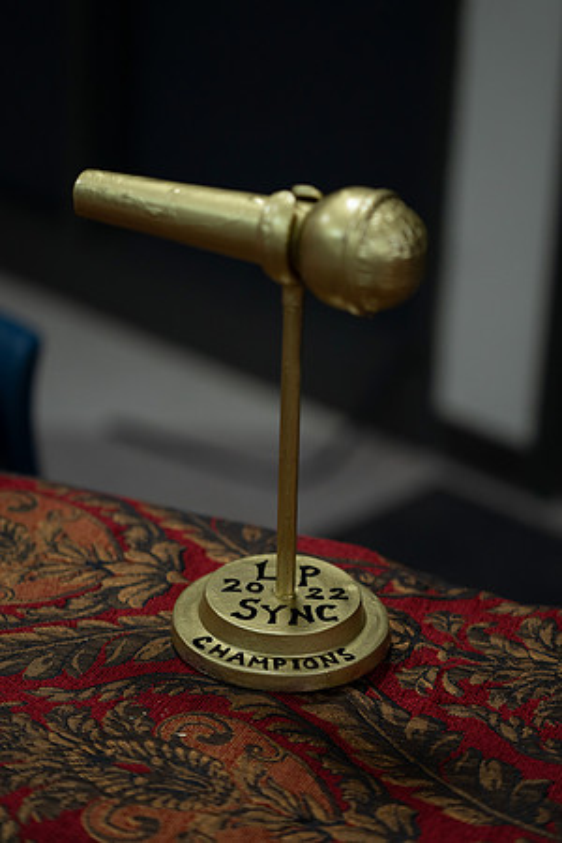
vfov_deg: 28.8
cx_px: 281
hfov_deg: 19.5
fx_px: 1639
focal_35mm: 70
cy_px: 422
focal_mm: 70
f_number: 2.8
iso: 1000
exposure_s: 1/160
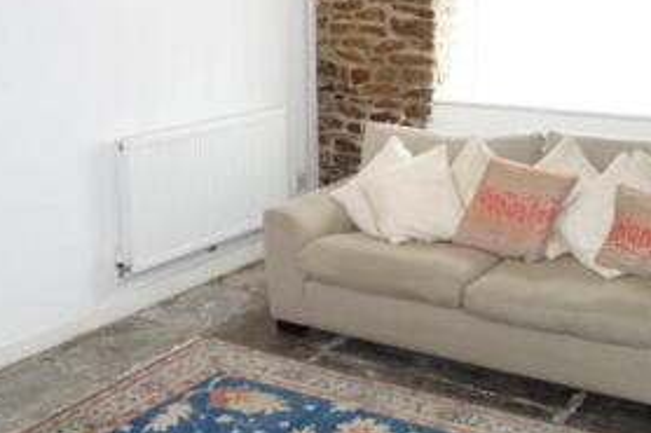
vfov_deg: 28.0
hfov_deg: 40.9
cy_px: 191
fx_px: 867
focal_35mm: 48
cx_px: 391
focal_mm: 10.4
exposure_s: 1/30
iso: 125
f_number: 1.8
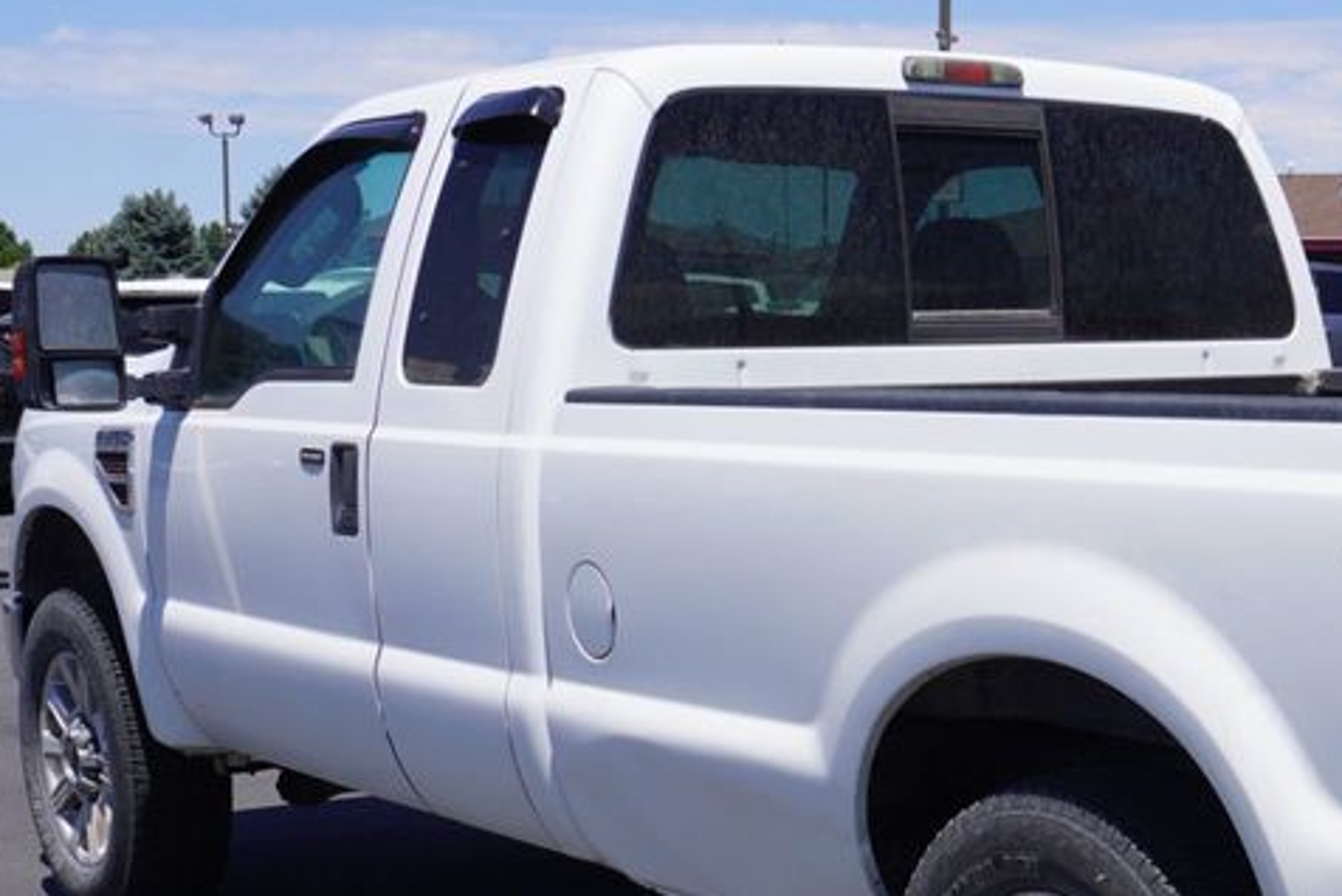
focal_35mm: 71
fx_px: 2648
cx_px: 1198
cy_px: 766
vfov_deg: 19.0
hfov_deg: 27.5
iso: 100
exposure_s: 1/320
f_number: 8
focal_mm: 22
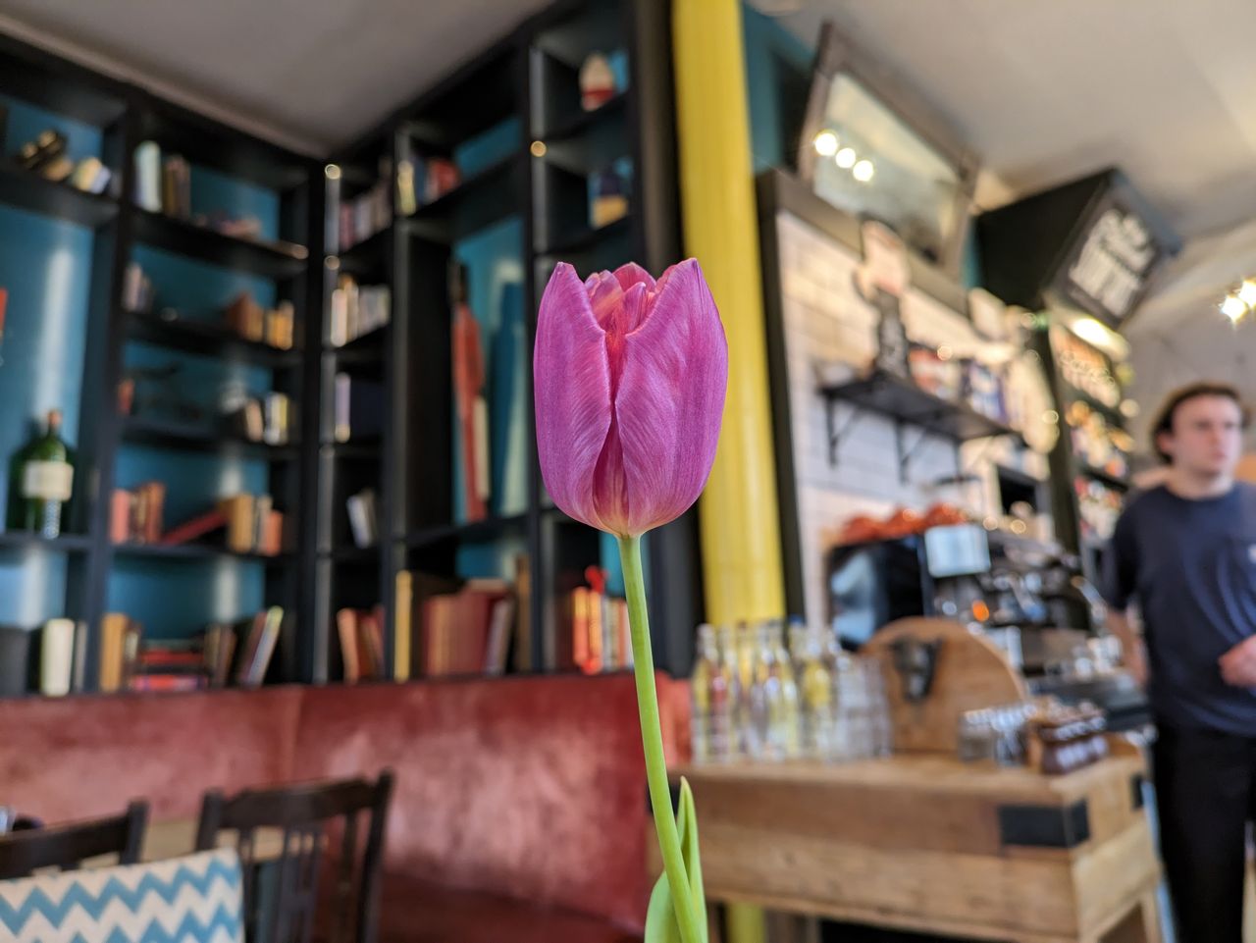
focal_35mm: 25
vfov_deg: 54.9
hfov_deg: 69.4
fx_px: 907
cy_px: 472
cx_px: 628
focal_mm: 5.43
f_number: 1.89
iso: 166
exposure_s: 1/33.3
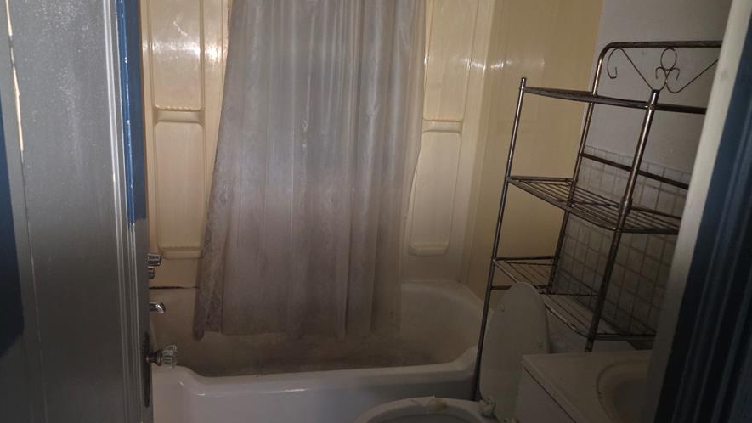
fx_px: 578
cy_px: 234
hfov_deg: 65.9
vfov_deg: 40.1
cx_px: 334
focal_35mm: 29
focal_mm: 6.25
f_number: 1.7
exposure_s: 1/8
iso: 6400
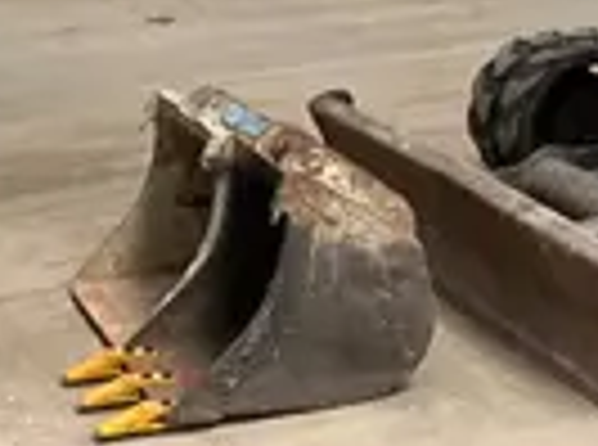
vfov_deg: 13.5
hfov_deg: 18.6
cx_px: 463
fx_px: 1809
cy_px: -135
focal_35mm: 105
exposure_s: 1/60
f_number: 1.8
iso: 80
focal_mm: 3
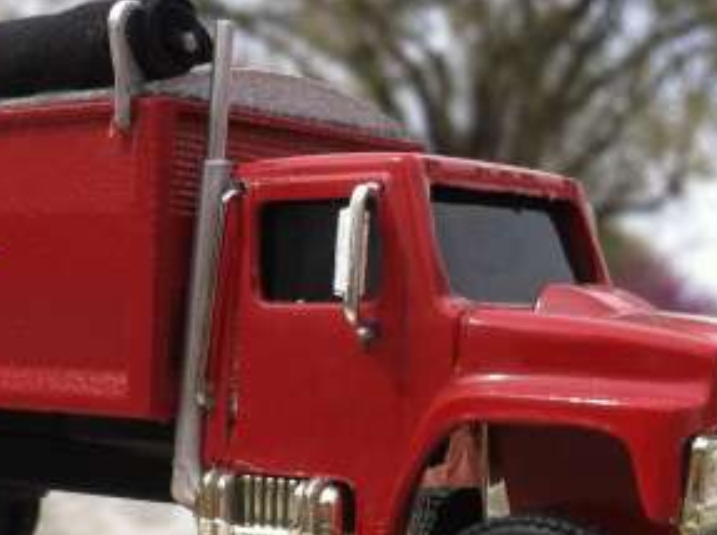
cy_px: 395
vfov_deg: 18.7
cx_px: 90
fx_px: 1612
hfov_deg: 24.4
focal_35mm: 78
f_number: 2.8
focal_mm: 3.85
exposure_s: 1/732
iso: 80
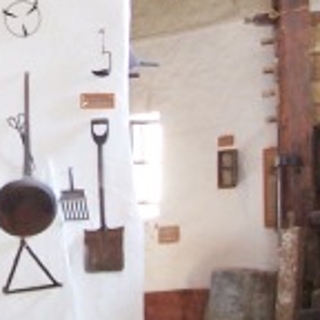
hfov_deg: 11.4
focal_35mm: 152
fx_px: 1590
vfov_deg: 11.5
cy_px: 67
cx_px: 13
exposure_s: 1/10
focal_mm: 6.3
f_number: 2.8
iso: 140
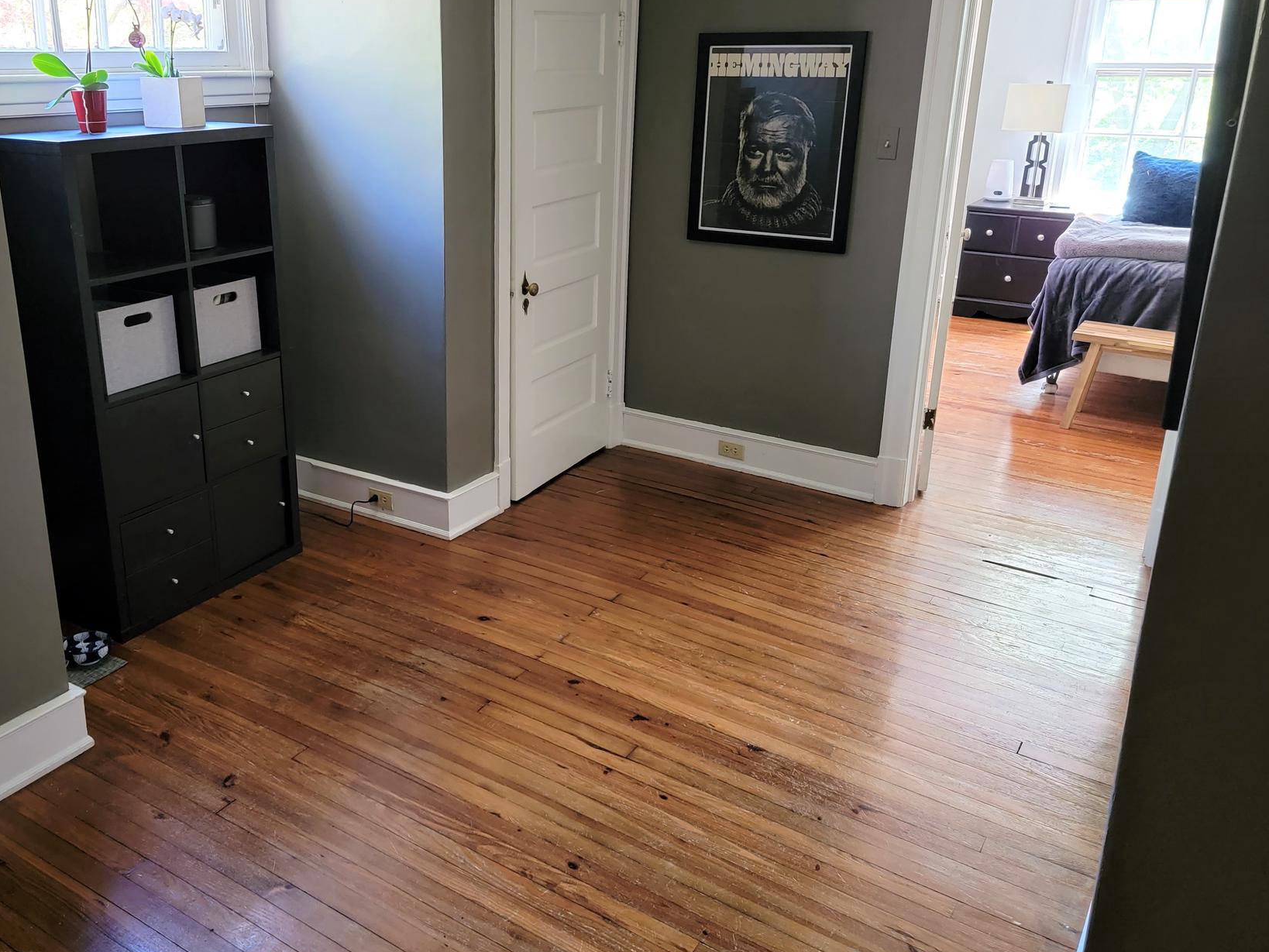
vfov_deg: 46.7
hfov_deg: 59.2
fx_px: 1100
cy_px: 425
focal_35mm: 30
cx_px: 481
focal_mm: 6.7
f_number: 1.8
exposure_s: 1/39
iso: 400
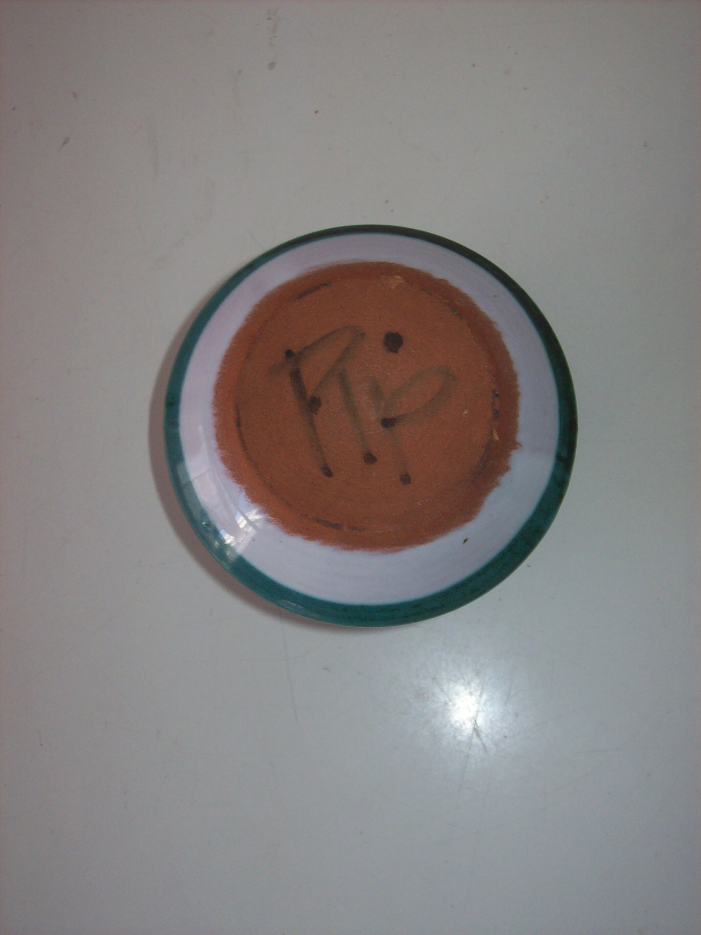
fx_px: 1216
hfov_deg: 32.2
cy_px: 468
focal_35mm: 45
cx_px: 350
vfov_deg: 42.1
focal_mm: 7.6
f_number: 3
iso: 80
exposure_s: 1/73.6
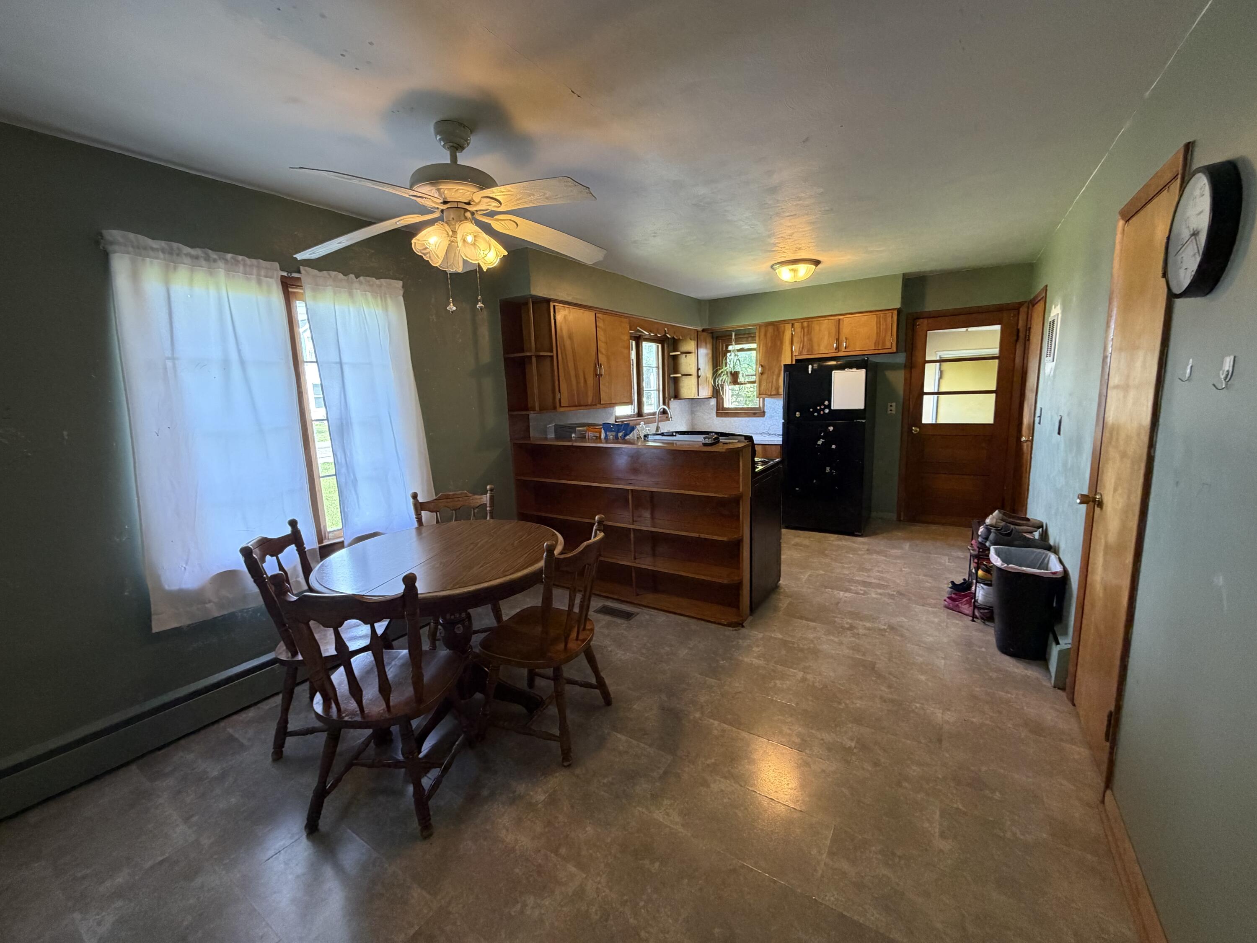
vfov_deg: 85.7
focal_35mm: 14
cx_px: 628
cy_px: 472
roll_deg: +3.0
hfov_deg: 102.1
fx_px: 508
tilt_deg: -9.2
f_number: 2.2
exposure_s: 1/60
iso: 320
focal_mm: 2.22
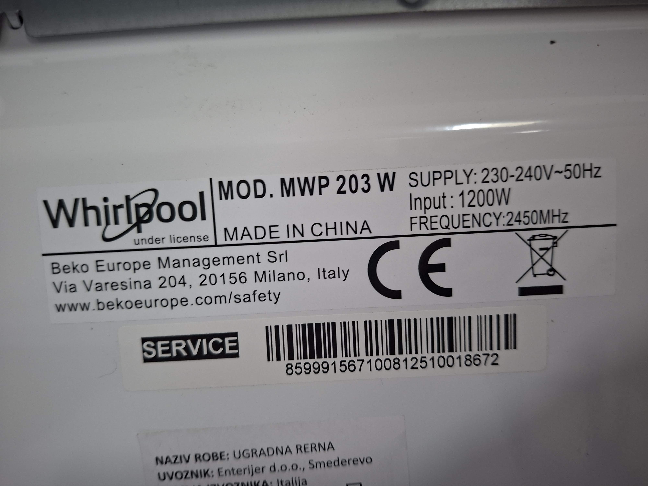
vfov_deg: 58.9
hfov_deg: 73.9
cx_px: 324
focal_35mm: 23
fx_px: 431
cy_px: 243
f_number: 1.8
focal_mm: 5.54
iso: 250
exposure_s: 1/30
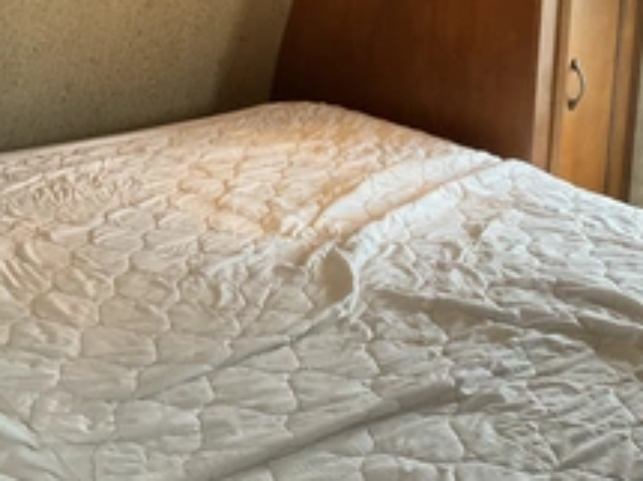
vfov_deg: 26.4
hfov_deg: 35.3
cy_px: 84
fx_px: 1003
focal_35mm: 54
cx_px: 233
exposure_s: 1/60
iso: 160
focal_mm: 3
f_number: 1.8
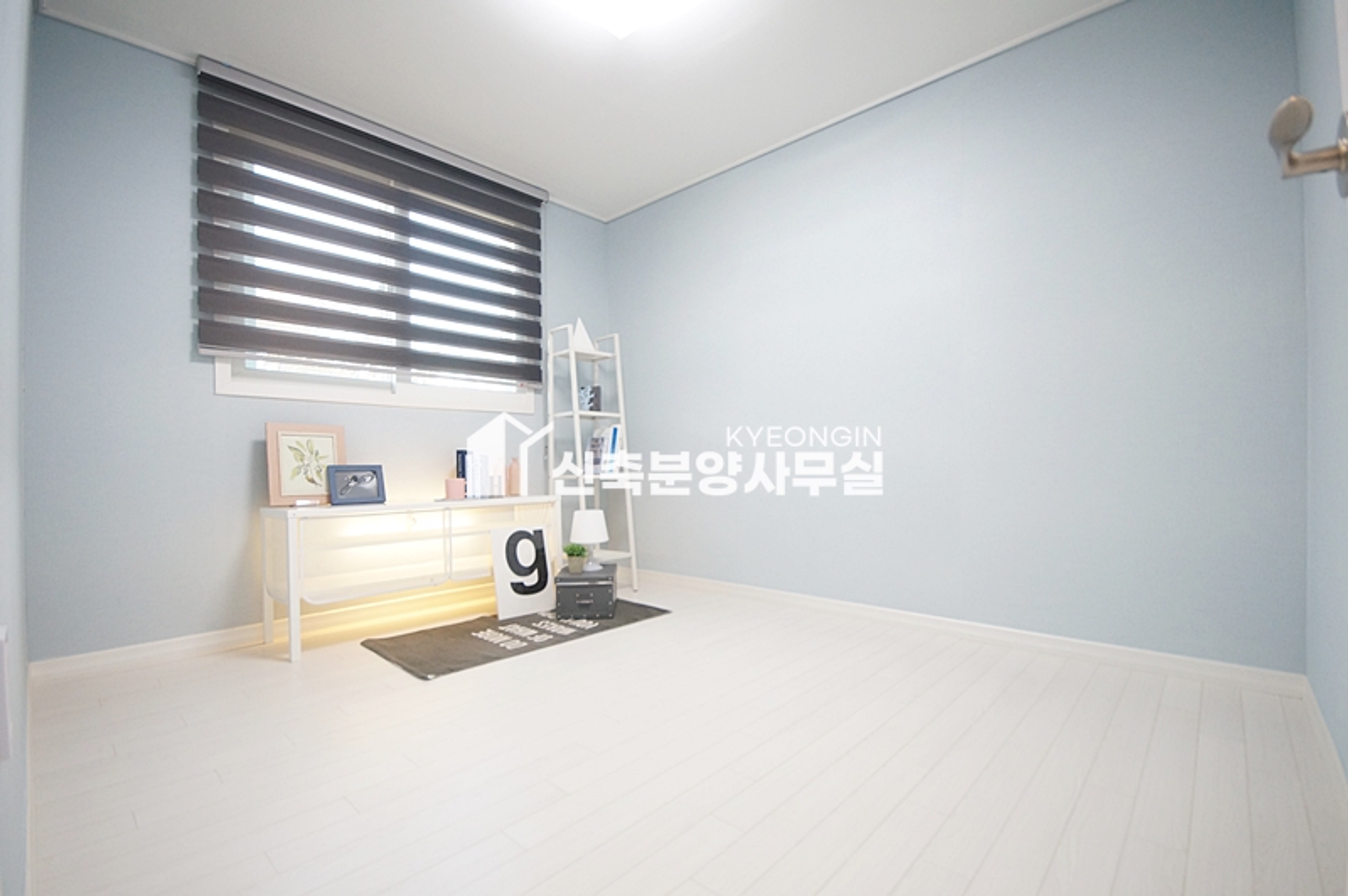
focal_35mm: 15
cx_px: 674
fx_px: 561
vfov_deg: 77.2
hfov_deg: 100.4
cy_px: 448
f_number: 5
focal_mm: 10
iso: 800
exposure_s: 1/40
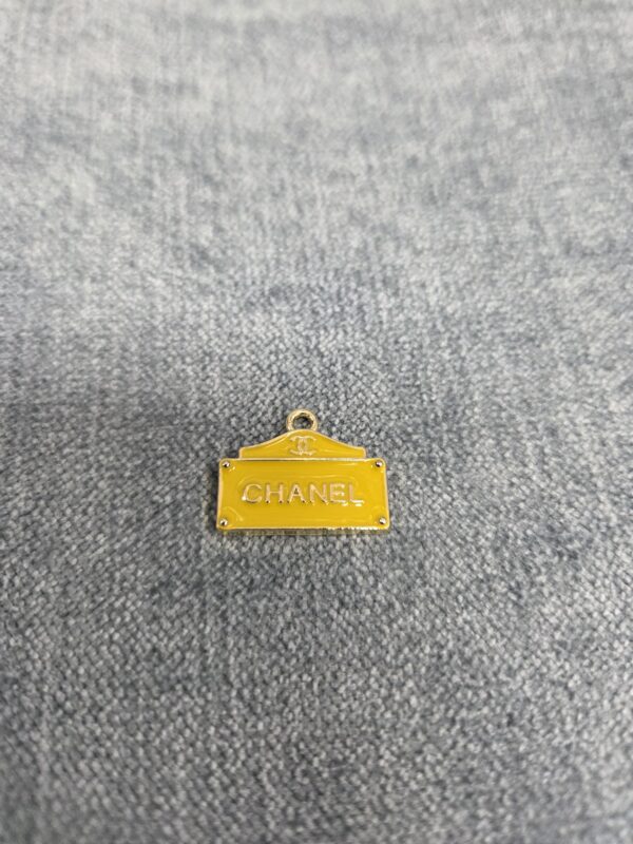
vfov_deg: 73.9
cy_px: 422
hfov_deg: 58.9
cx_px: 316
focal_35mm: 23
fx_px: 561
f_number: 1.8
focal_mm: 5.4
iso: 500
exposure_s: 1/120
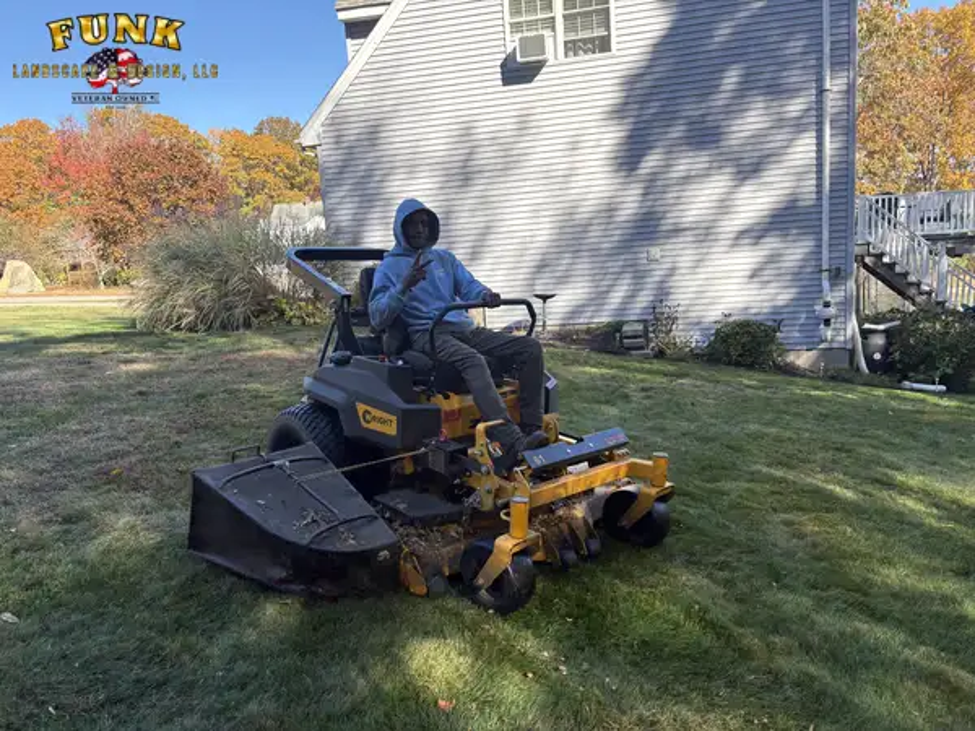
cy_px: 366
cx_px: 488
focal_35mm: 26
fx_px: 732
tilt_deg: -10.9
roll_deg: +5.3
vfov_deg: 53.1
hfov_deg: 67.3
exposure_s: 1/830
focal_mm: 5.96
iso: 50
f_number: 1.6
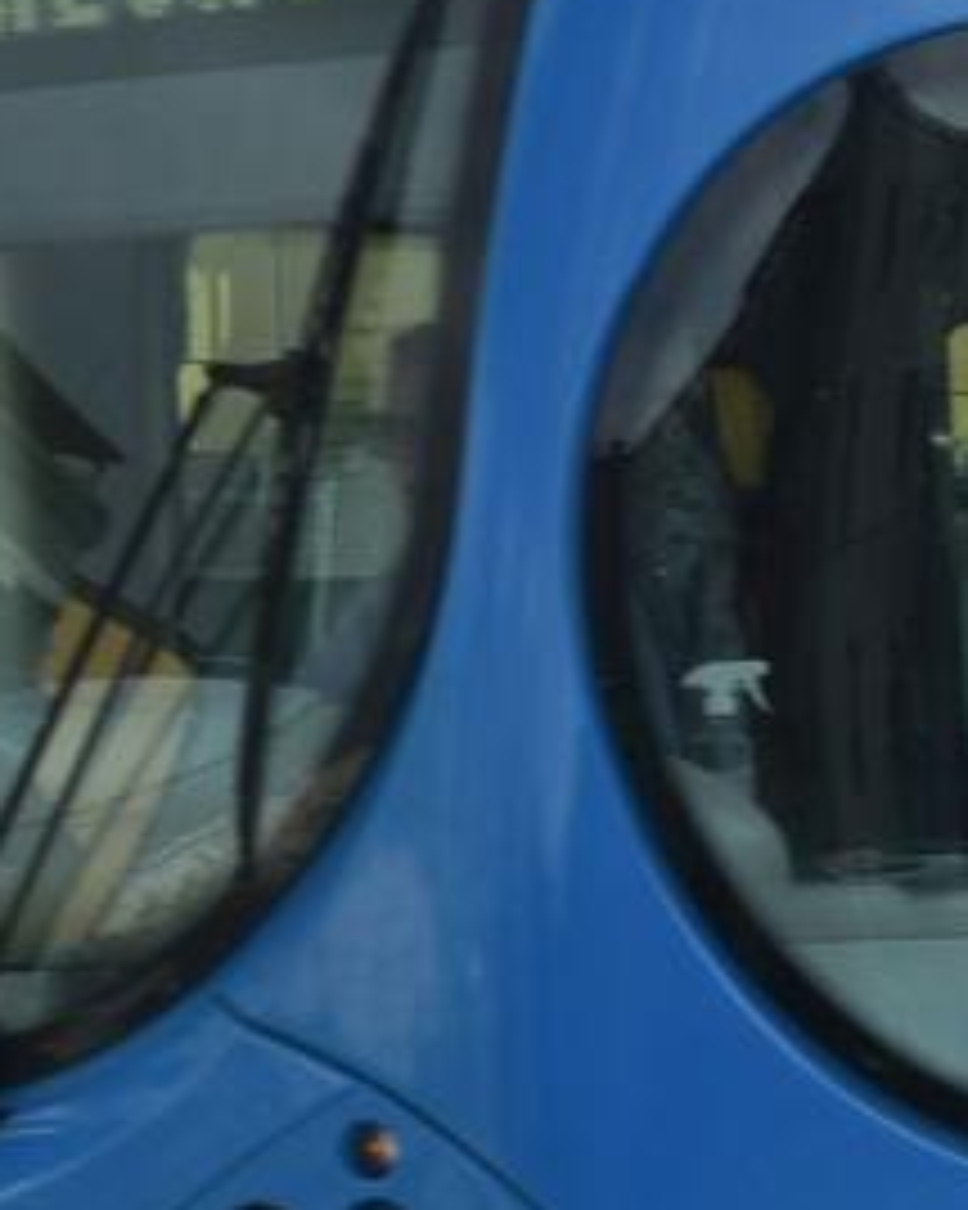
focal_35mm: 212
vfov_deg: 9.1
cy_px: 895
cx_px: 1783
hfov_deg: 7.1
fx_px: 7596
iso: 125
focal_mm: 38
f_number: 10
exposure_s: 1/320
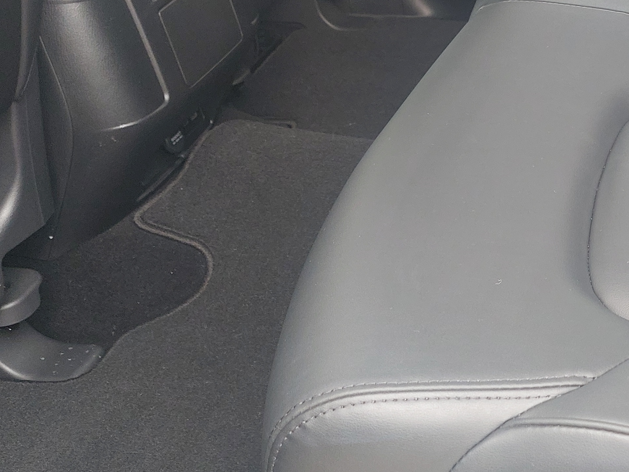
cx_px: 683
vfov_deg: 25.2
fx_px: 1054
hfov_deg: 30.0
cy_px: 211
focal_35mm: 58
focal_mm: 5.23
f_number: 1.8
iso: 250
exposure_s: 1/60
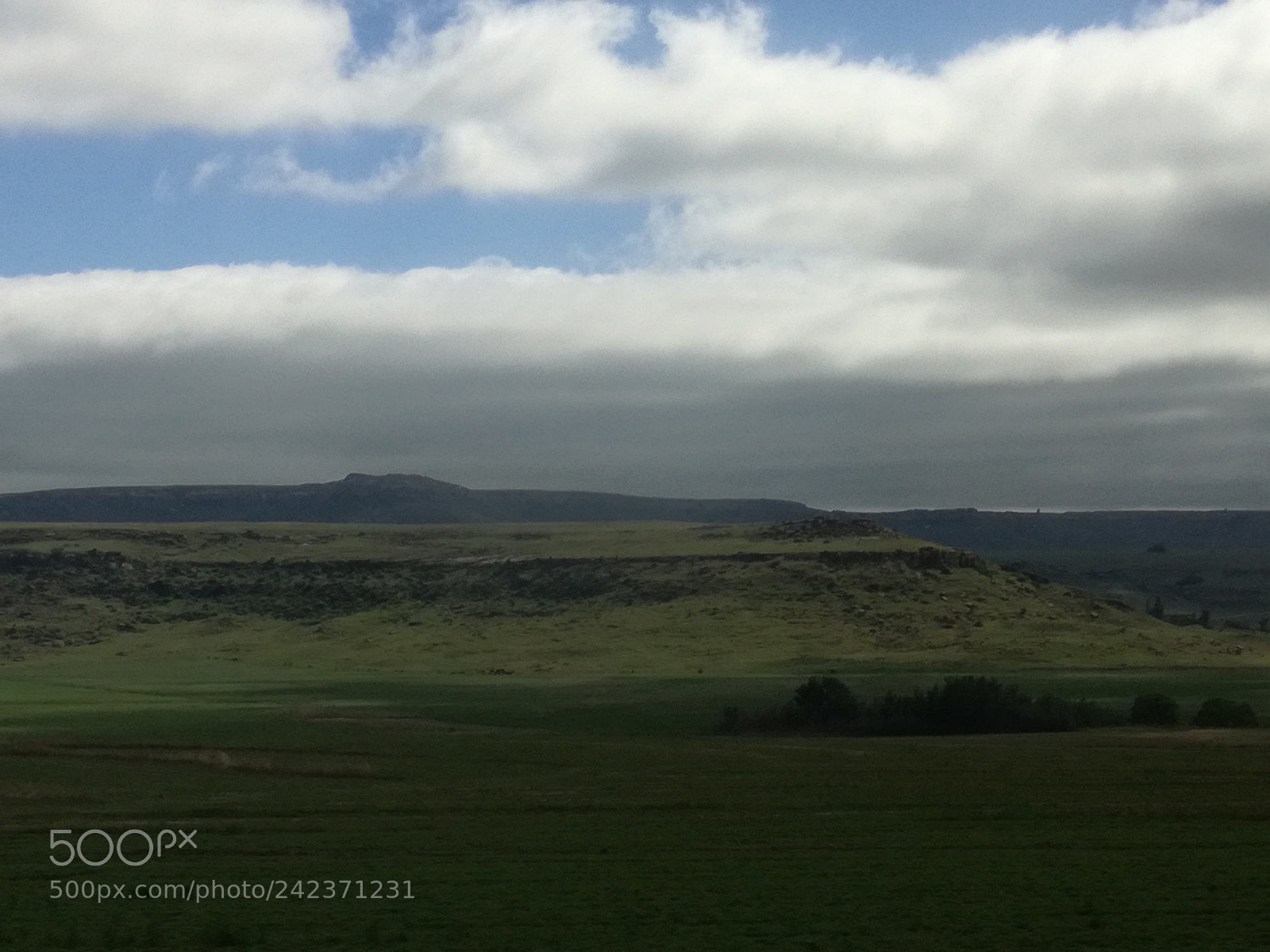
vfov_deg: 19.6
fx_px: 2752
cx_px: 635
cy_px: 476
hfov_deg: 26.0
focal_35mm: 75
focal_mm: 3.79
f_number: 2
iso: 50
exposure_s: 1/404
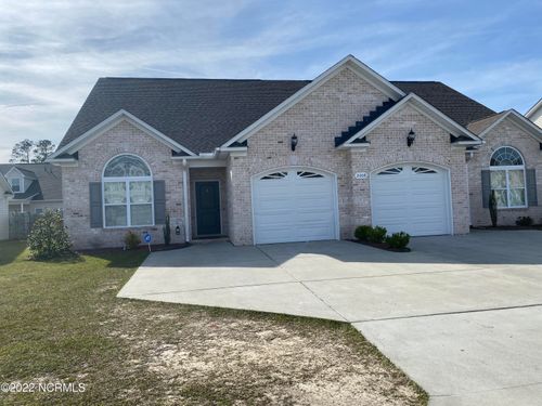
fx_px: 407
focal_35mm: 26
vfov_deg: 53.1
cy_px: 203
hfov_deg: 67.3
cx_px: 271
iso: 32
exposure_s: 1/3984
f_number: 1.8
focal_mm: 4.25
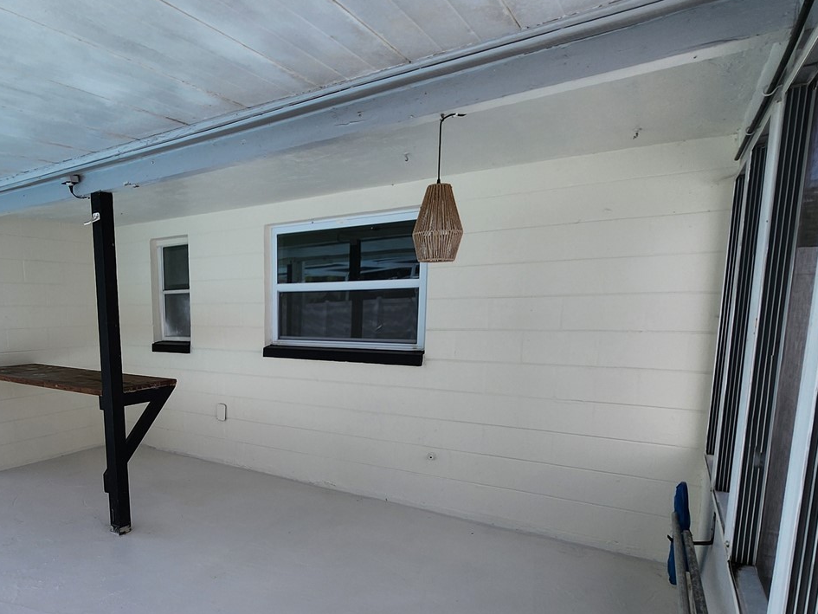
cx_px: 253
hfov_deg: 73.3
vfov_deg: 60.2
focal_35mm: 22
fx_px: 520
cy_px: 389
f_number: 2.2
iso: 32
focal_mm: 1.74
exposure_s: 1/634
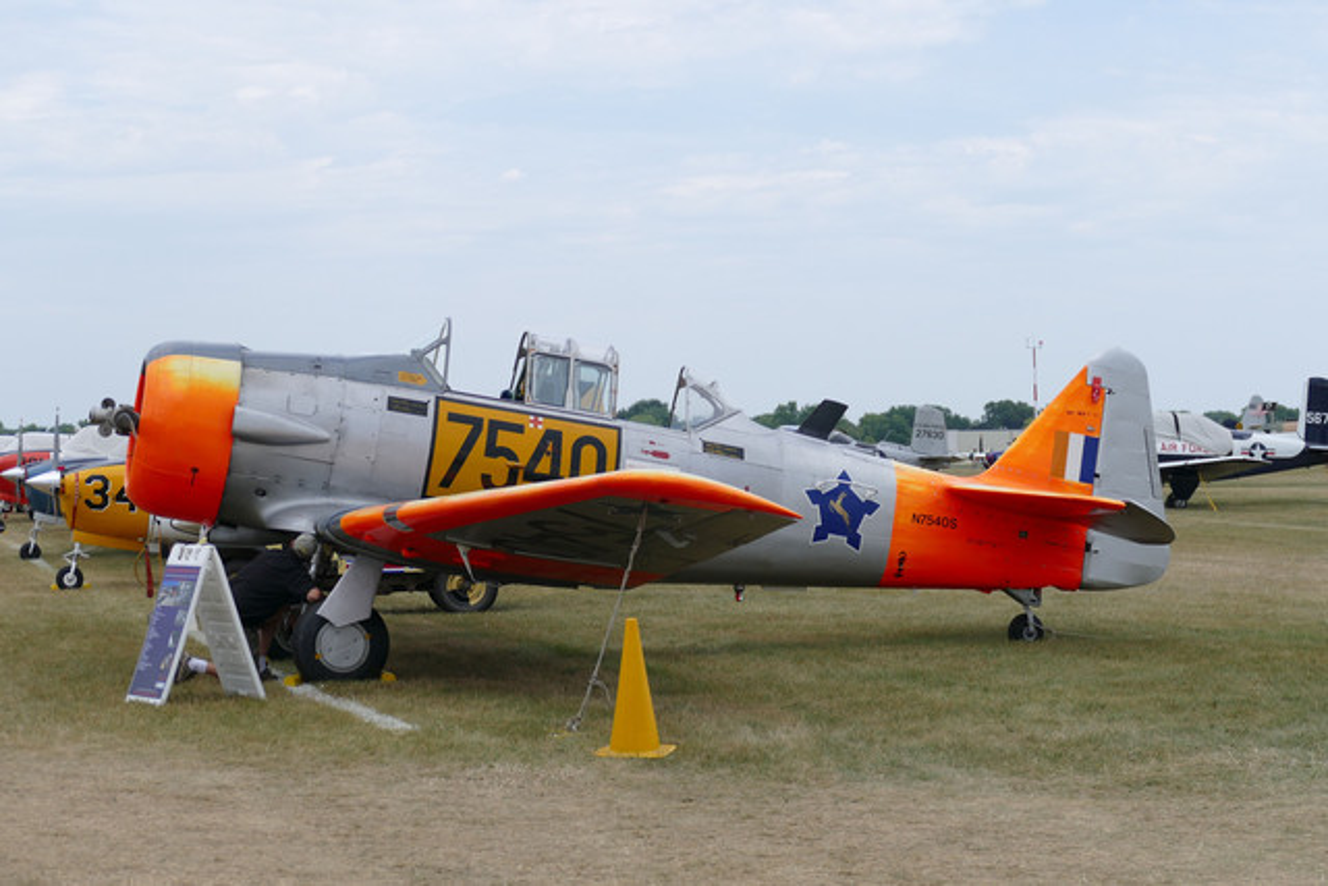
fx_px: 2878
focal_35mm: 78
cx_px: 664
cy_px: 443
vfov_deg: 17.5
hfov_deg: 26.0
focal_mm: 28.55
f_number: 3.7
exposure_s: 1/1300
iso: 125
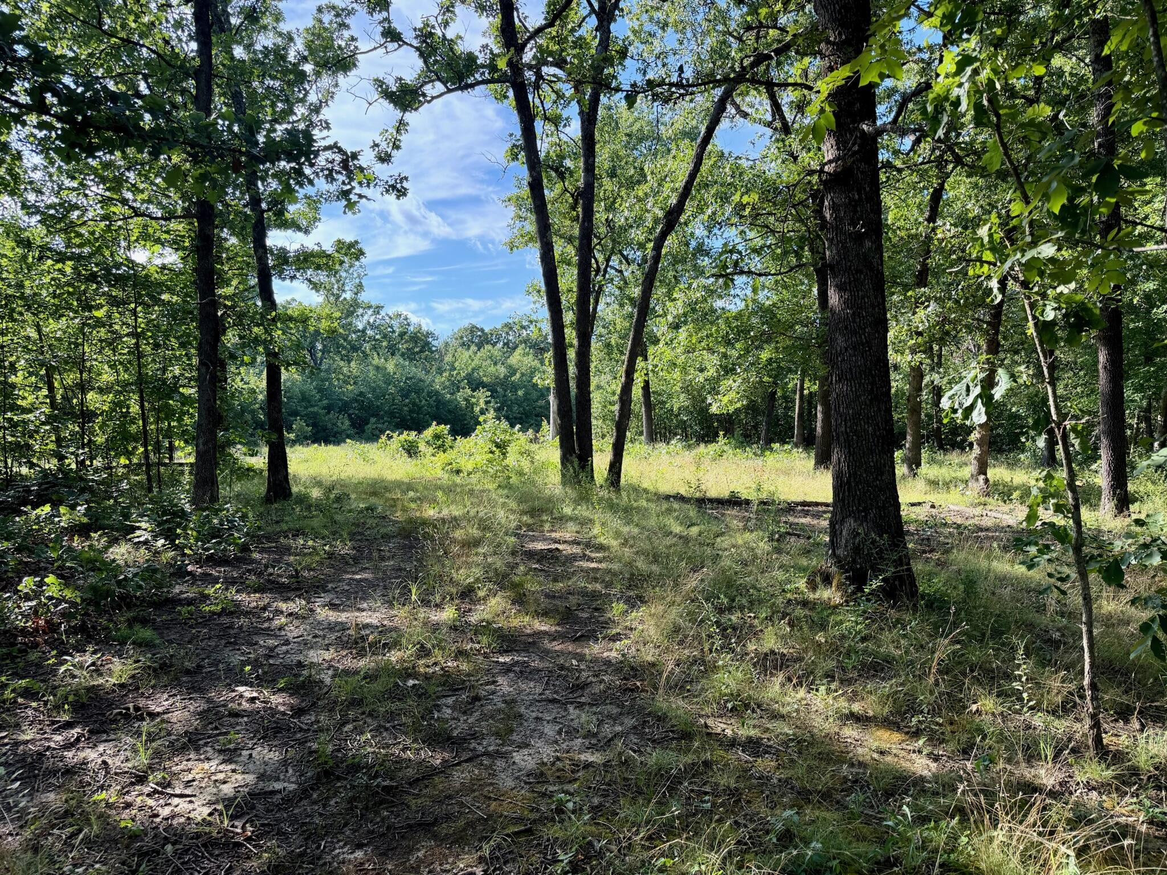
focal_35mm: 24
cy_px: 438
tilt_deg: -1.3
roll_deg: +0.3
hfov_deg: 71.6
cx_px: 584
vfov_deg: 56.8
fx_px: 809
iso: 100
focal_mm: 6.76
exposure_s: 1/979
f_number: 1.78
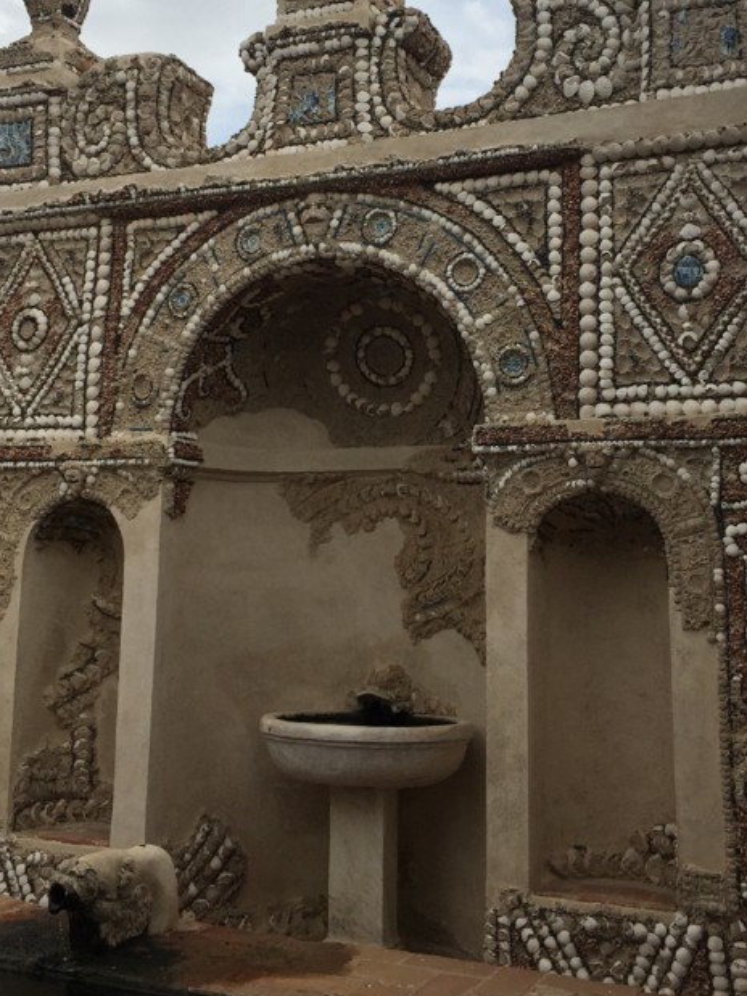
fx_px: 1295
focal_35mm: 45
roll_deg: -0.7
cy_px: 335
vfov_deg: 41.6
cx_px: 372
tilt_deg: +7.0
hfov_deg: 32.2
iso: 32
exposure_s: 1/1412
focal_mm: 4.15
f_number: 2.2
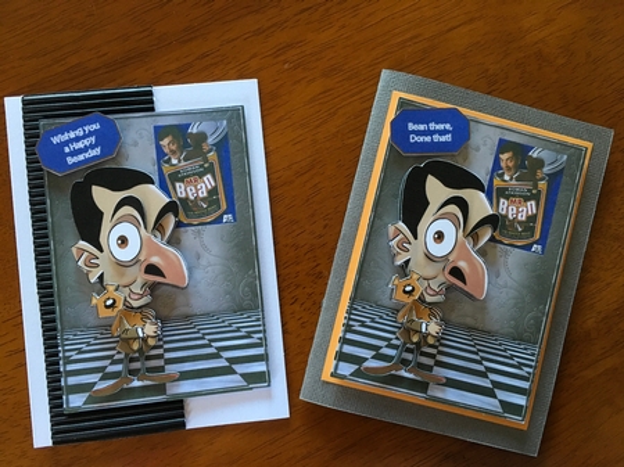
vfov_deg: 48.2
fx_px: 522
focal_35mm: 29
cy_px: 234
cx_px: 312
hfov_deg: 61.7
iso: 250
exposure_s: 1/33
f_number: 2.2
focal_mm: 4.15
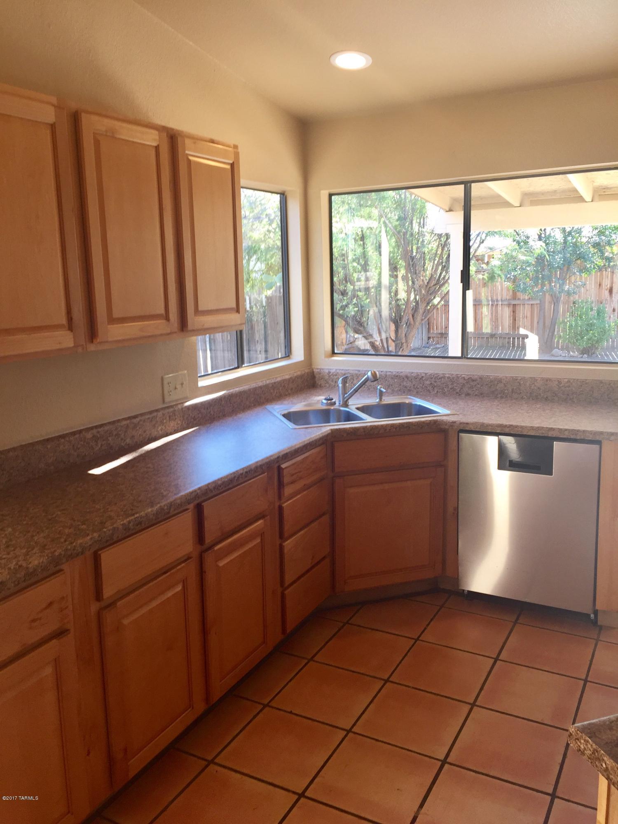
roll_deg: +0.9
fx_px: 690
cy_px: 412
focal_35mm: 29
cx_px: 309
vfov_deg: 61.7
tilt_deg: -9.5
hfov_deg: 48.2
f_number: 2.2
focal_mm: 4.15
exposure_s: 1/60
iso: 32
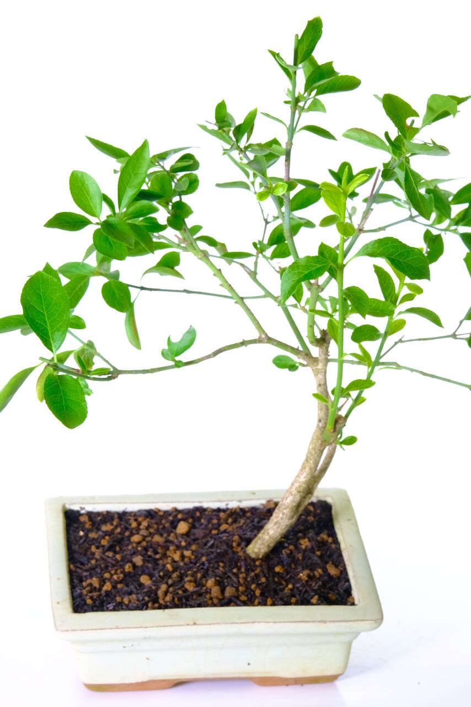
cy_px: 354
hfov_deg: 13.6
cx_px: 236
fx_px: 1981
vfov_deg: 20.2
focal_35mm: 101
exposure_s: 1/13
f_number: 11
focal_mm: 67.1
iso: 1600
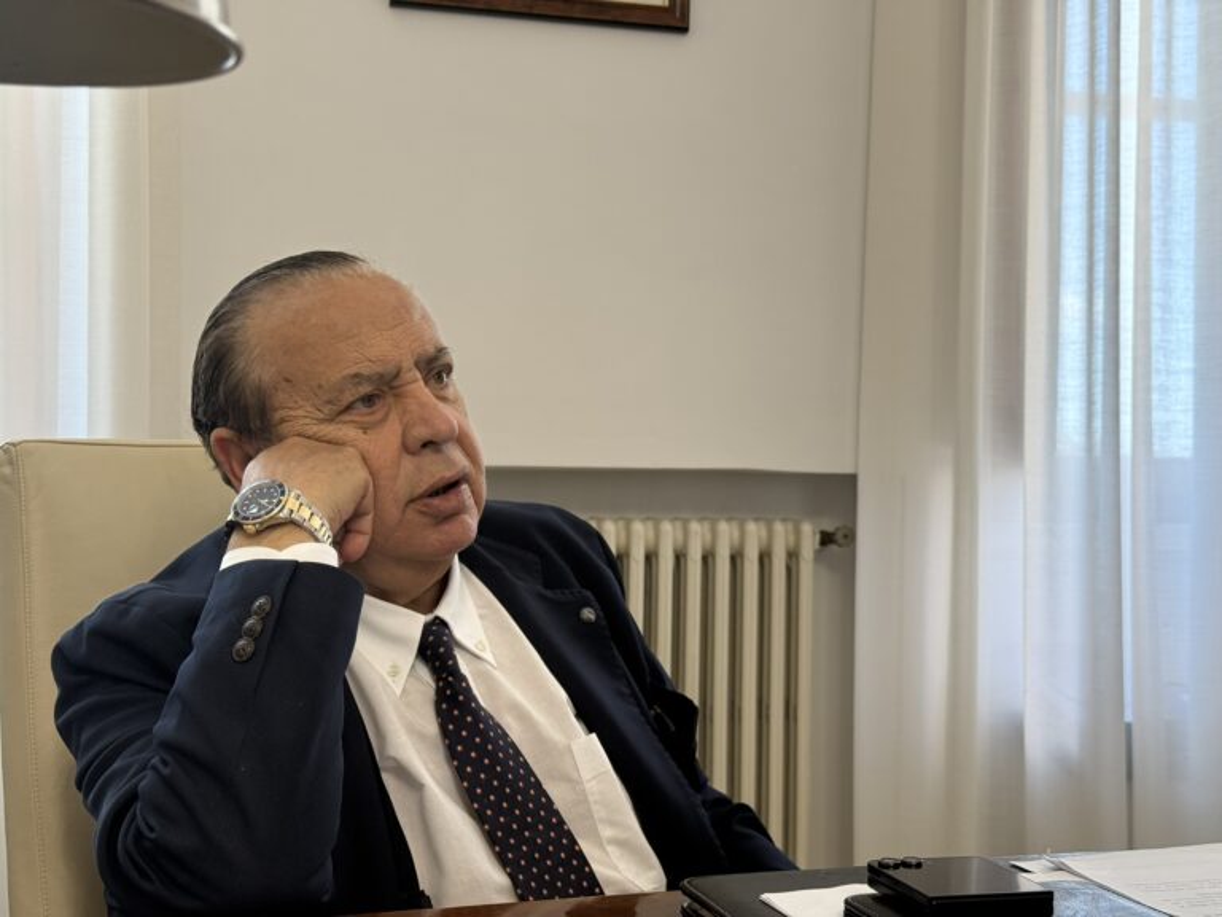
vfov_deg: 30.3
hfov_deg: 39.7
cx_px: 611
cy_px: 458
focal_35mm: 48
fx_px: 1694
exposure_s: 1/100
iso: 100
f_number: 1.78
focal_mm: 6.76
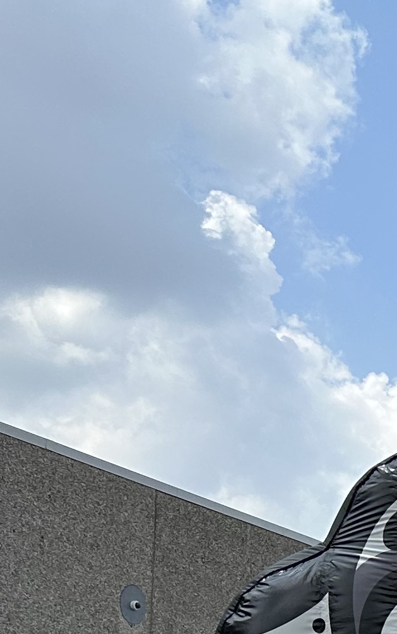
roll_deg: +0.5
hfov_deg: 9.9
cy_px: 770
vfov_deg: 19.2
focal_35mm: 102
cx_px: 1170
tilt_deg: +3.7
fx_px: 1765
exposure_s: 1/4762
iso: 80
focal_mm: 6.86
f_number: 1.78
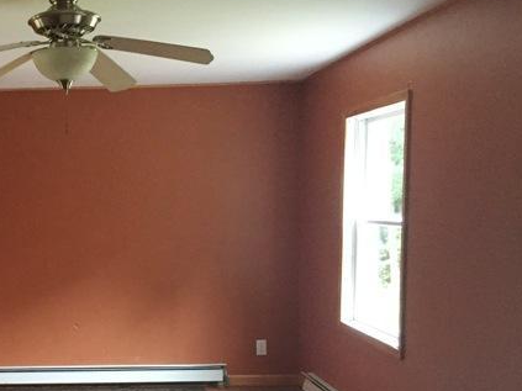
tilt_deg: -5.2
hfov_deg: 32.5
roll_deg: -0.7
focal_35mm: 56
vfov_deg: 25.7
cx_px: 42
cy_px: 300
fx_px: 844
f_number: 2.2
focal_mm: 4.15
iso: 250
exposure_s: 1/30
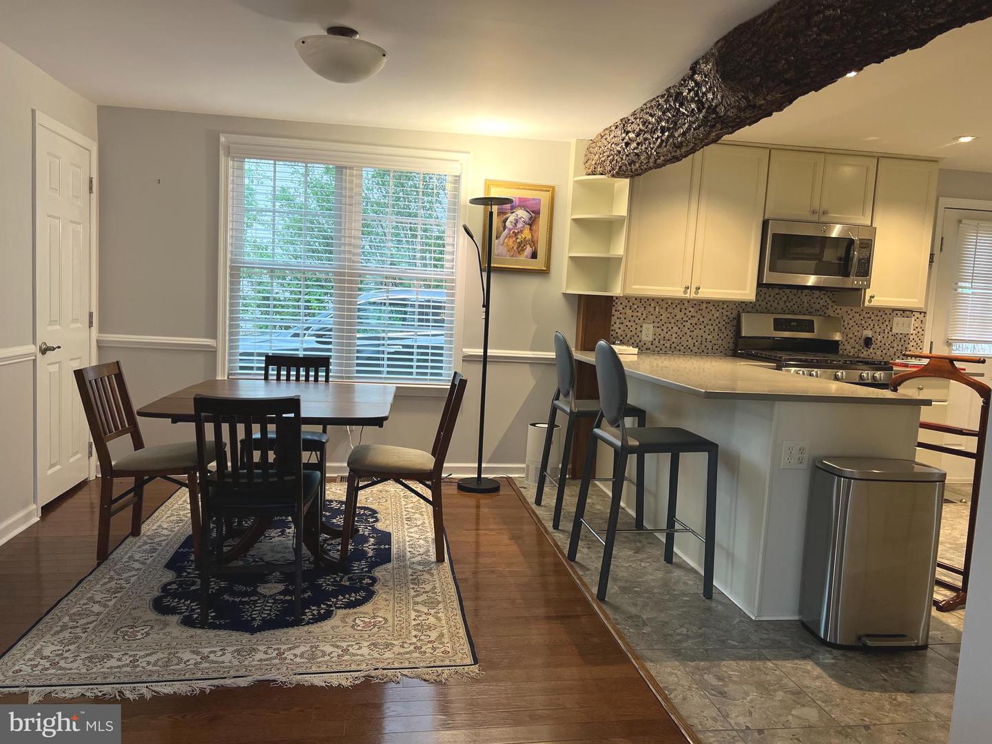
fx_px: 745
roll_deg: -2.6
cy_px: 372
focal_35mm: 26
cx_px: 496
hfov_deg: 67.3
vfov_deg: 53.1
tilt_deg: -5.4
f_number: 1.5
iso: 80
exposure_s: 1/120
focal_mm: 5.7
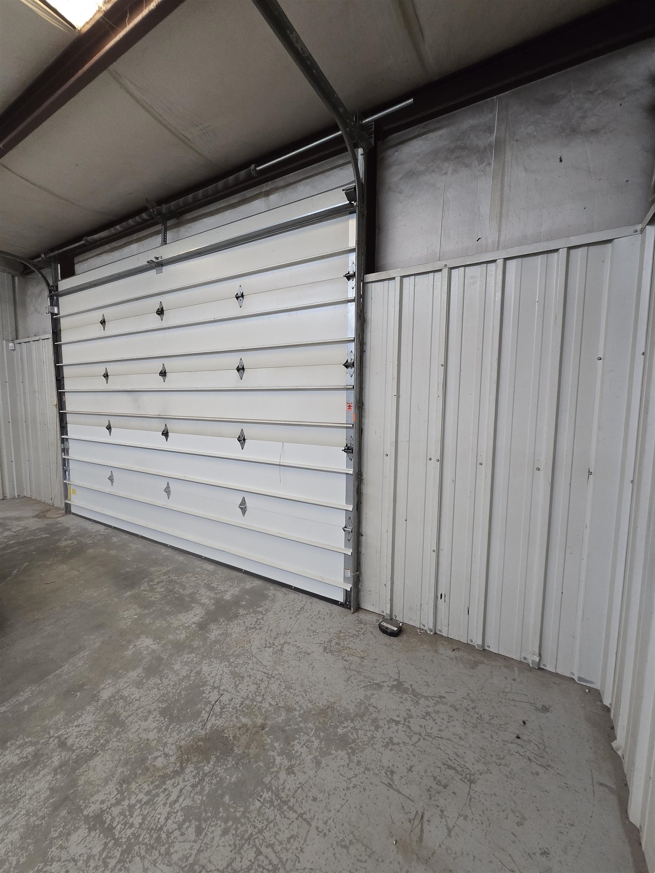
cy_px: 436
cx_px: 328
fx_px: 328
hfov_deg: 89.9
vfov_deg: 106.2
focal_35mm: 13
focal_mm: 2.2
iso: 250
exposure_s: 1/60
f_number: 2.2
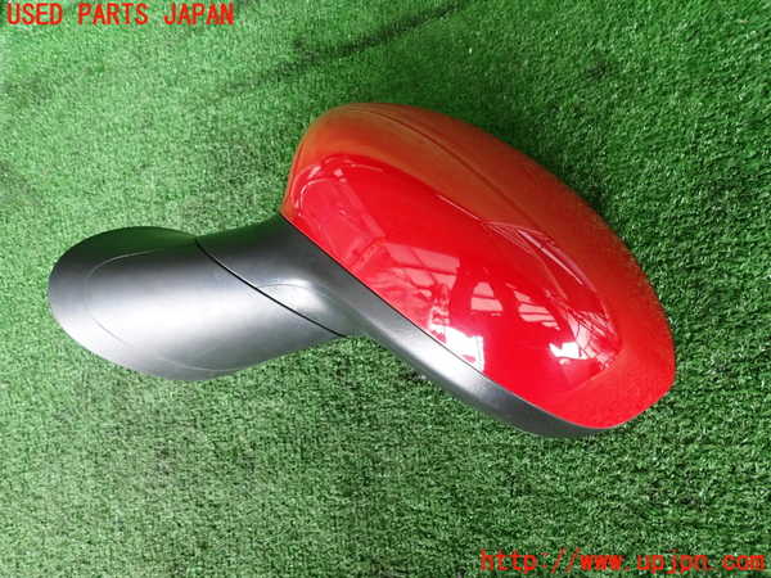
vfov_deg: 54.9
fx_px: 557
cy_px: 289
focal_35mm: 25
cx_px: 386
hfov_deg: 69.4
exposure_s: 1/30
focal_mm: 4.5
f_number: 2
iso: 400
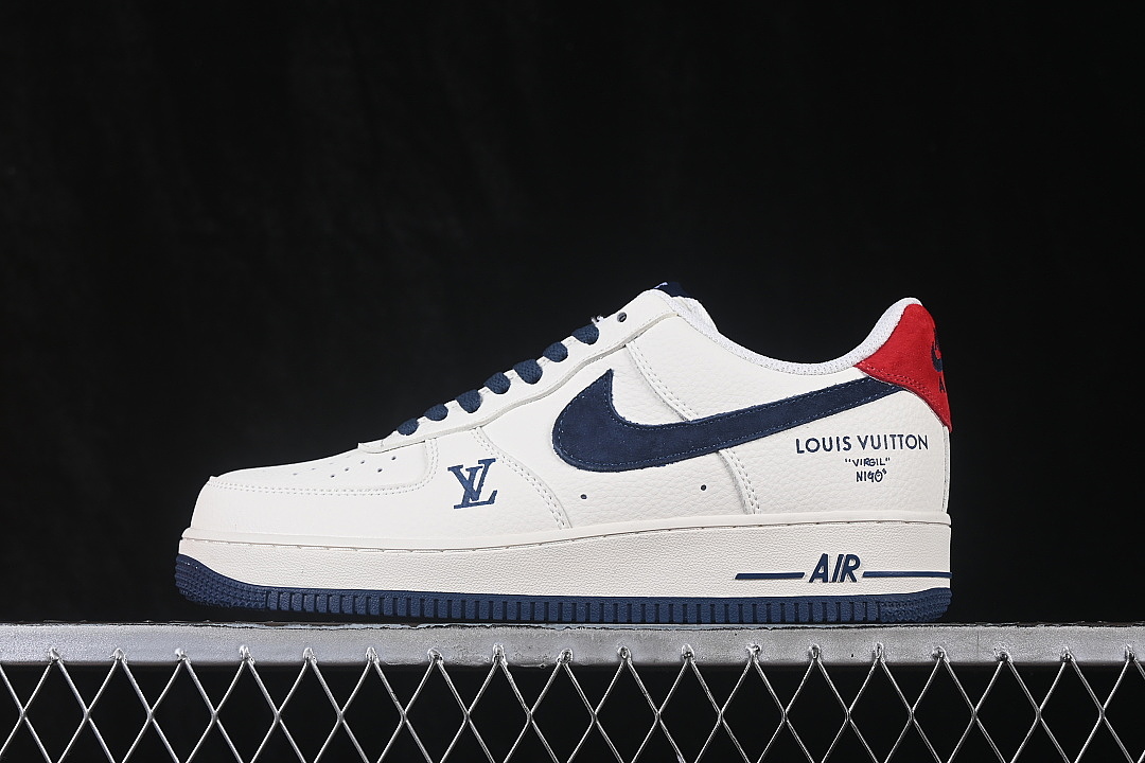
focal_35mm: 75
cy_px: 382
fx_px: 2385
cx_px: 572
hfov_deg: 27.0
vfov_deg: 18.2
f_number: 8
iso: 160
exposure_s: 1/80
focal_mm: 50
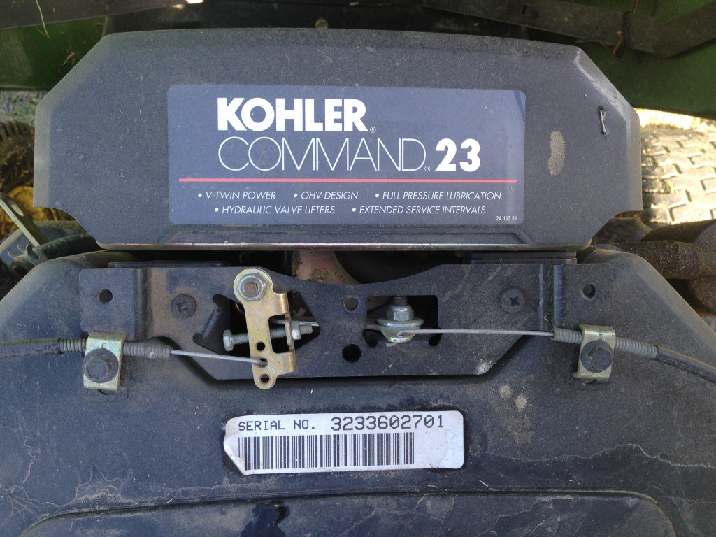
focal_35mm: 35
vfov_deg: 40.7
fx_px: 724
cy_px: 268
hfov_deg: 52.6
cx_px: 358
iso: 50
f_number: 2.4
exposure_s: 1/120
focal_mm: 4.28
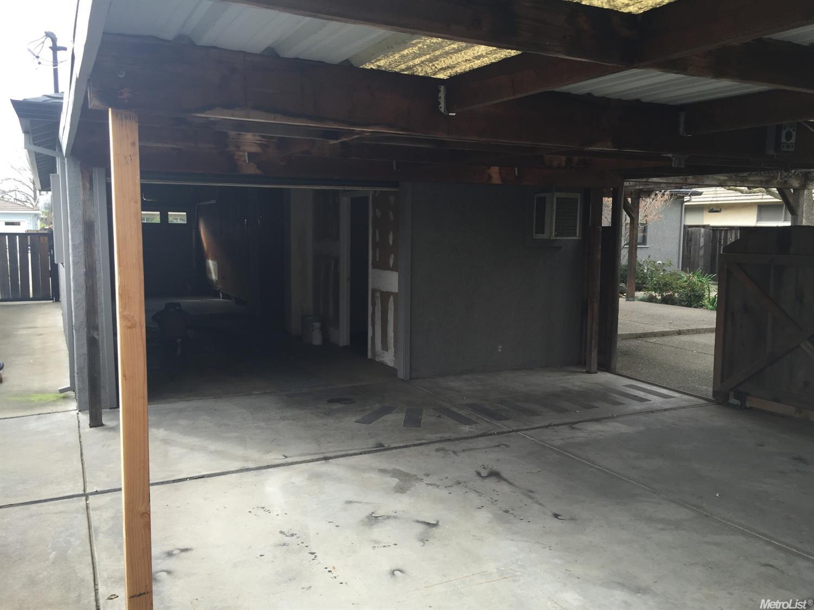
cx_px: 407
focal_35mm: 29
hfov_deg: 61.7
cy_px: 305
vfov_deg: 48.2
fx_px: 682
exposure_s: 1/178
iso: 32
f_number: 2.2
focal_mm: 4.15
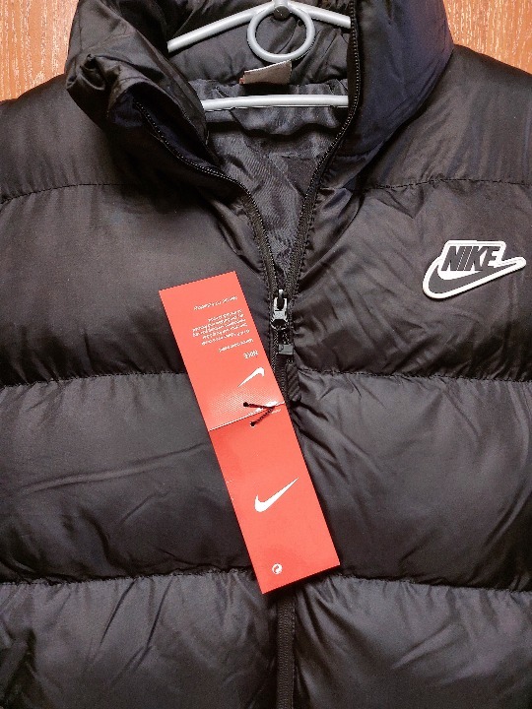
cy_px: 354
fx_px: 492
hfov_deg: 56.8
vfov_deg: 71.6
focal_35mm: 24
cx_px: 266
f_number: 1.8
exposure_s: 1/50
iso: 250
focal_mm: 5.23
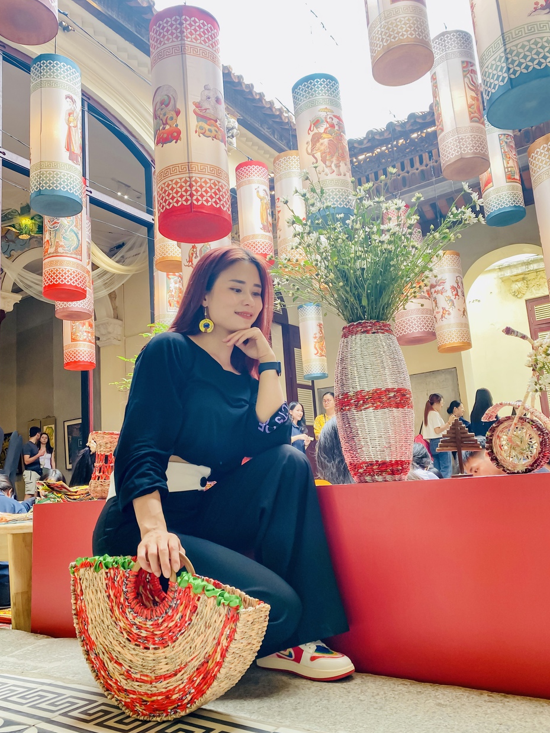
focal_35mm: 28
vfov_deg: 63.4
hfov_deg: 49.7
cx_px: 263
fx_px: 593
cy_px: 383
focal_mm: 4.25
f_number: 1.8
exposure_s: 1/100
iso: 50
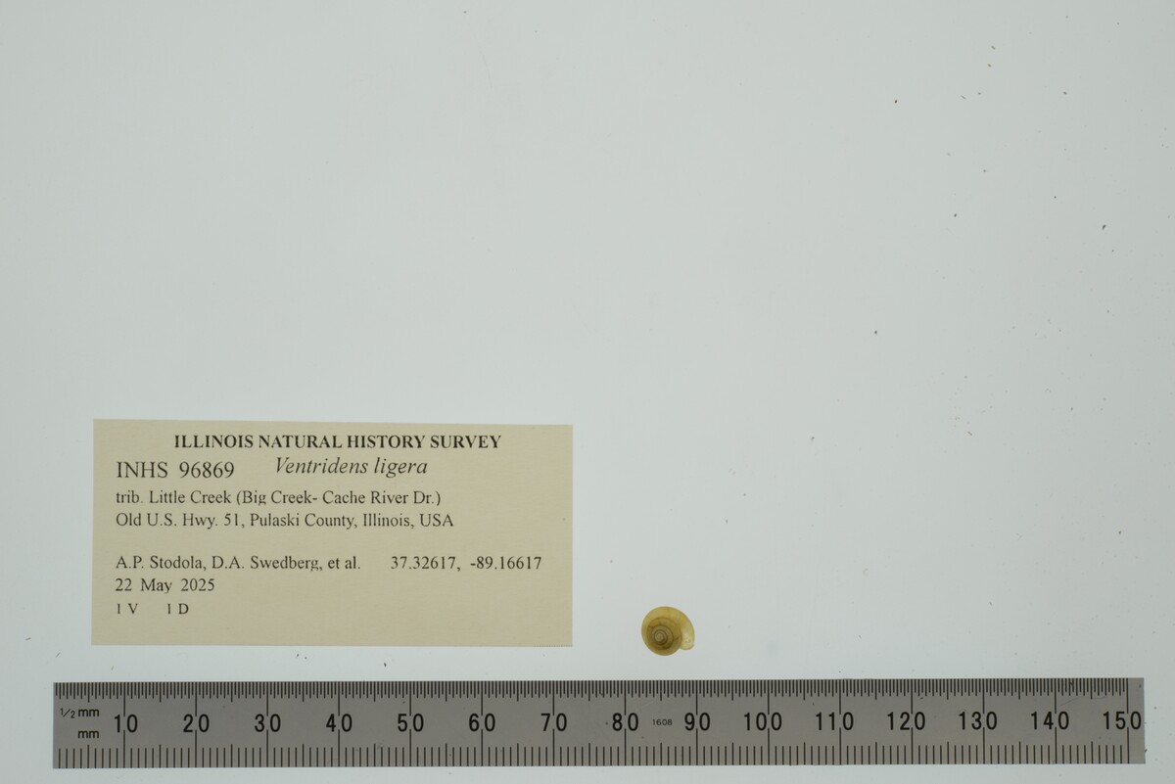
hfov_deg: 33.4
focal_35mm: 60
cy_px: 392
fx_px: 1959
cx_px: 588
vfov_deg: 22.6
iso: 100
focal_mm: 60
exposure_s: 1/13
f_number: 32
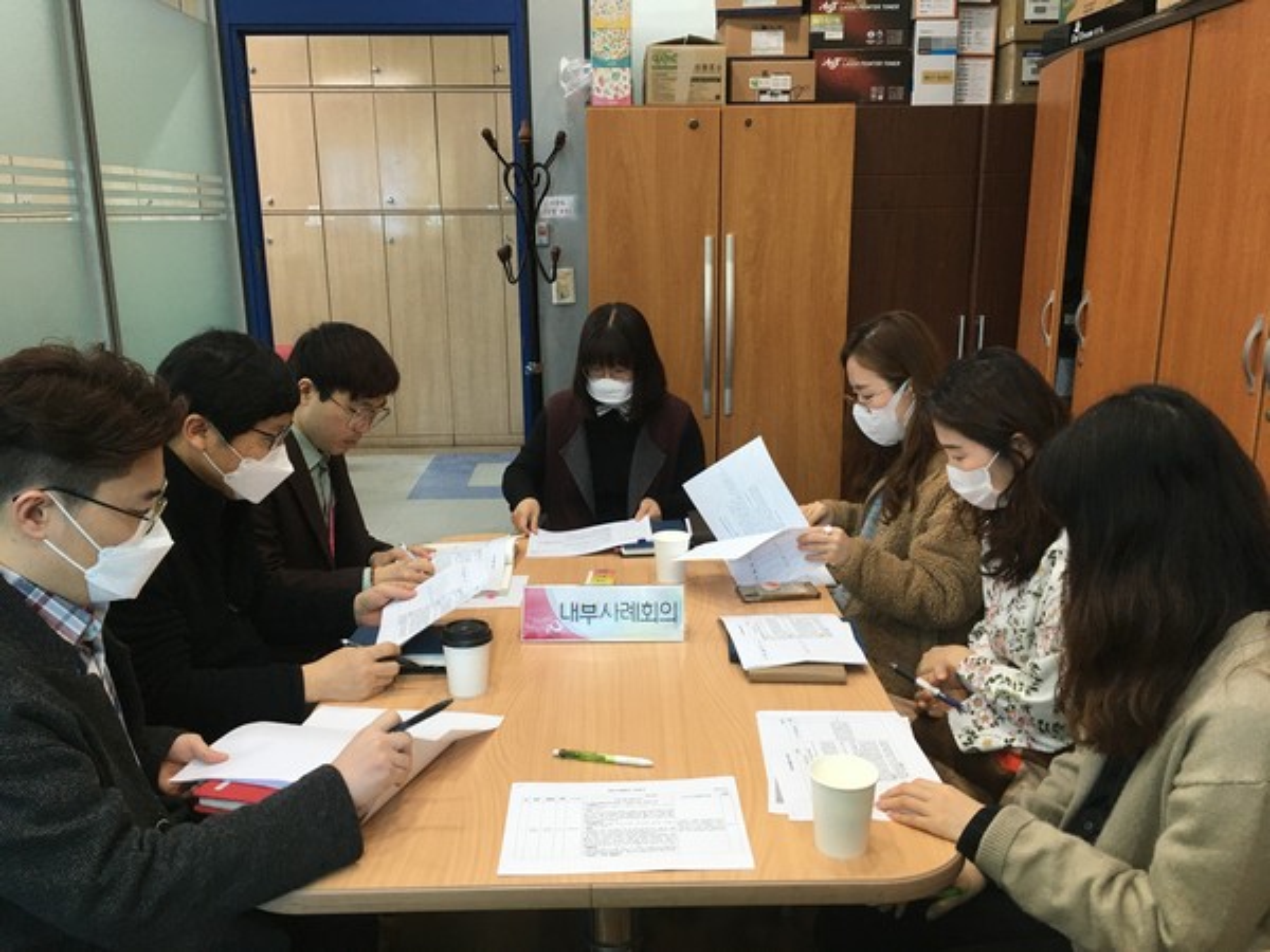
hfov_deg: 61.7
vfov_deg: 48.2
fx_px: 1064
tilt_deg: -14.4
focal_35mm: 29
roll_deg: +1.2
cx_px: 635
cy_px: 476
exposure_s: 1/30
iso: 40
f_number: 2.2
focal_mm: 4.15
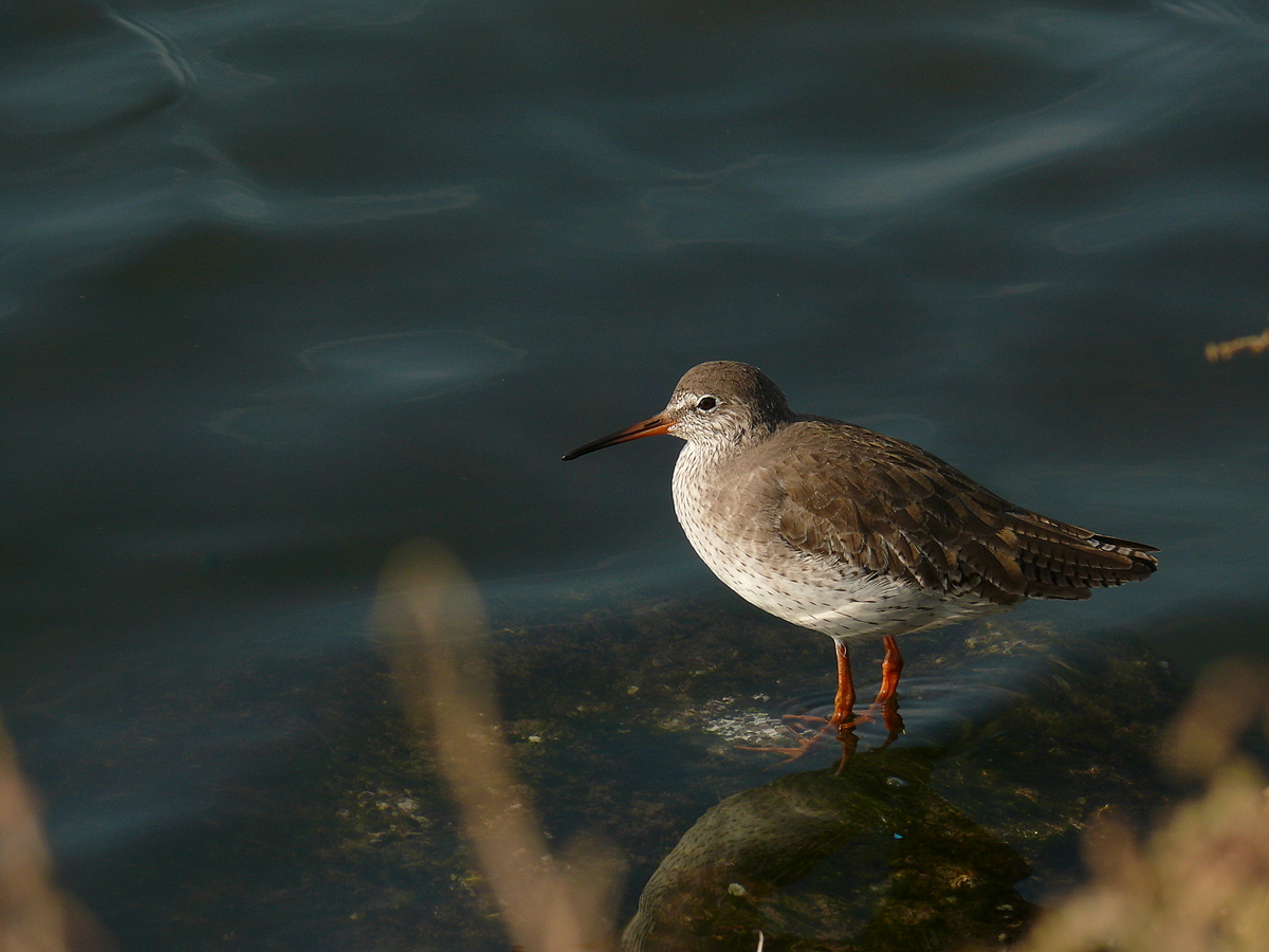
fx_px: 12501
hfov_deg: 5.8
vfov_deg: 4.4
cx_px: 634
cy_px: 476
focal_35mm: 341
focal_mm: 72.1
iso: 100
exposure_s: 1/800
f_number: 5.6
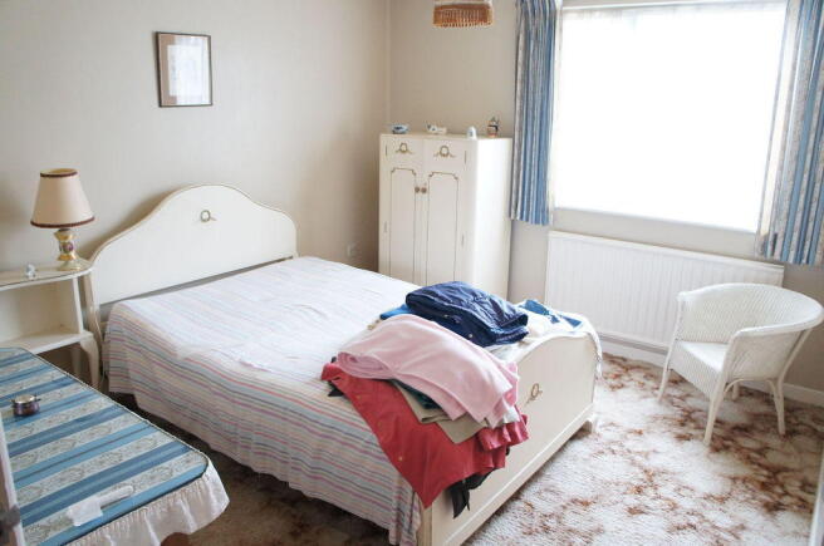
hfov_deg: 67.5
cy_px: 273
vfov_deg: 47.8
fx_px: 617
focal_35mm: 27
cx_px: 412
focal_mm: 18
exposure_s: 1/40
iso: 1600
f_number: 3.5
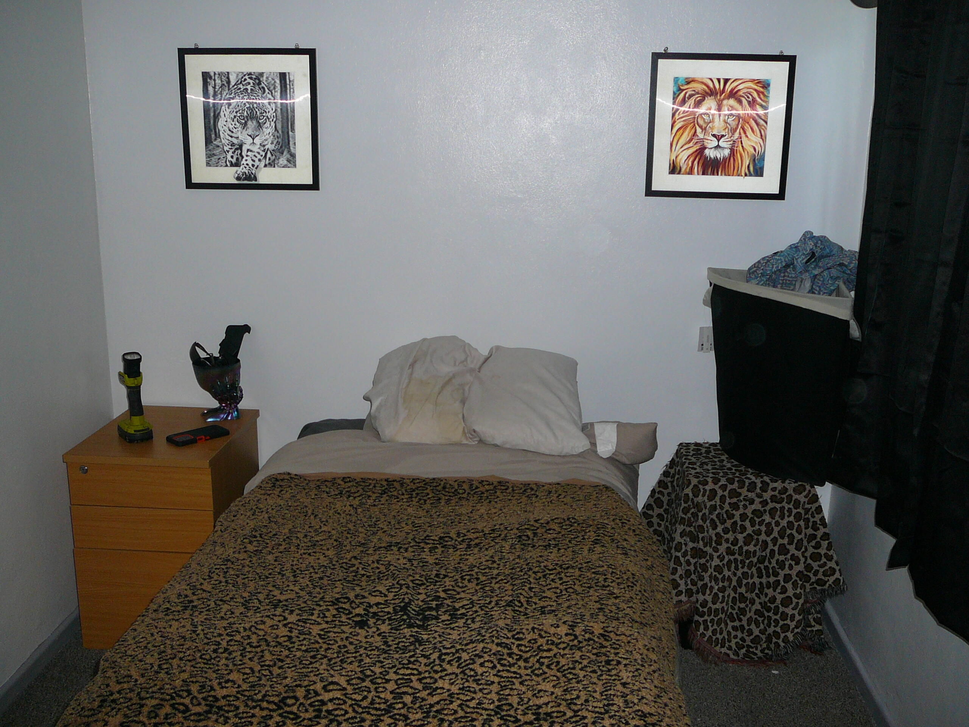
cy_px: 364
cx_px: 484
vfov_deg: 40.7
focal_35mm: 35
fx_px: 980
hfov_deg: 52.6
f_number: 2.8
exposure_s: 1/30
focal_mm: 5.2
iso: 100
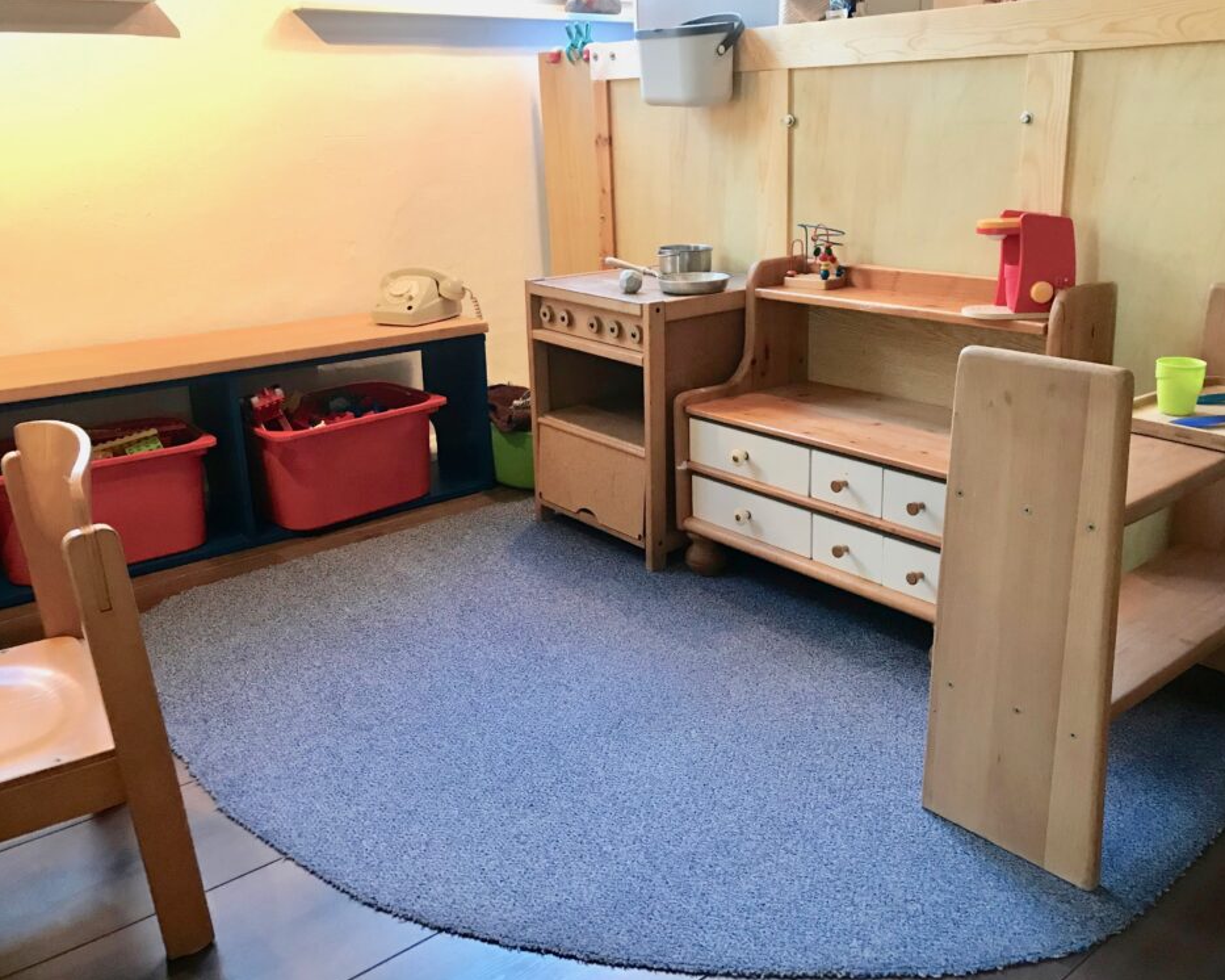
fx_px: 1087
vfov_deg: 48.5
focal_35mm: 30
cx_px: 671
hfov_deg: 58.7
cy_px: 481
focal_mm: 3.99
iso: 100
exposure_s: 1/17
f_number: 1.8
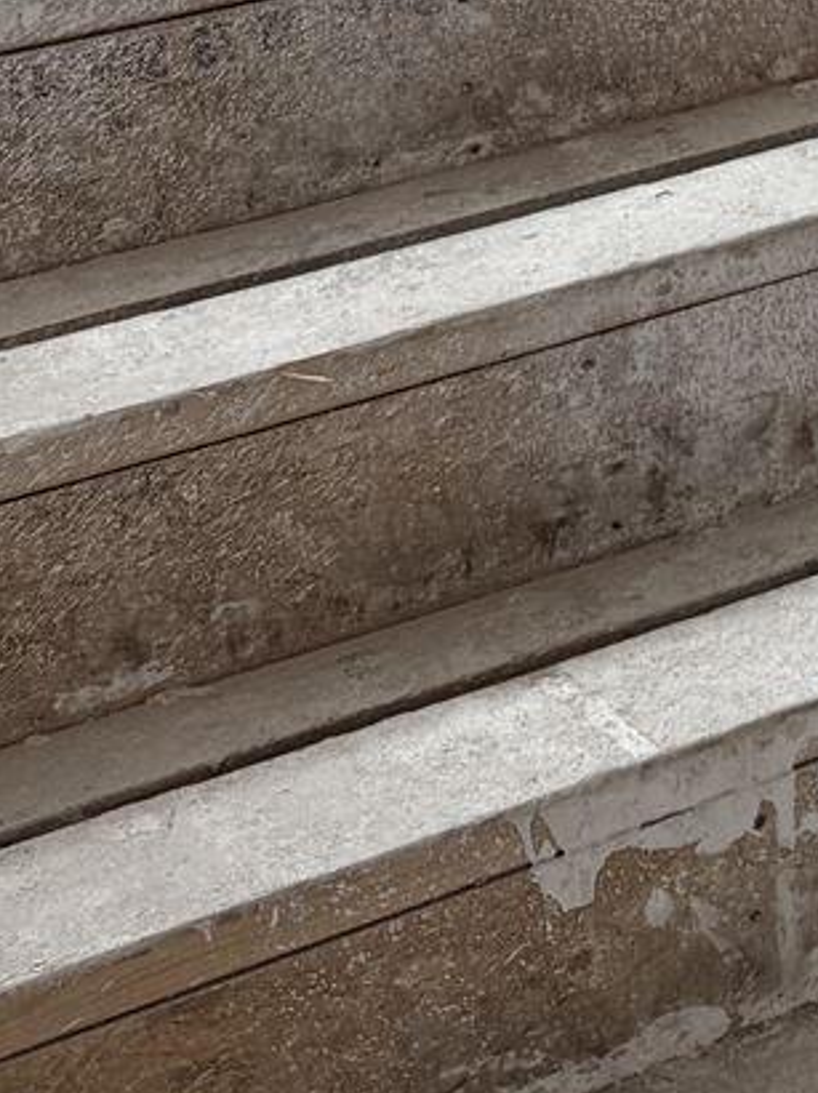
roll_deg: +3.7
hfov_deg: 15.3
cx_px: 1188
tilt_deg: -8.2
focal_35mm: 90
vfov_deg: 19.2
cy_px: -520
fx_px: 2839
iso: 100
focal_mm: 6.76
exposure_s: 1/121
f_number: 1.78
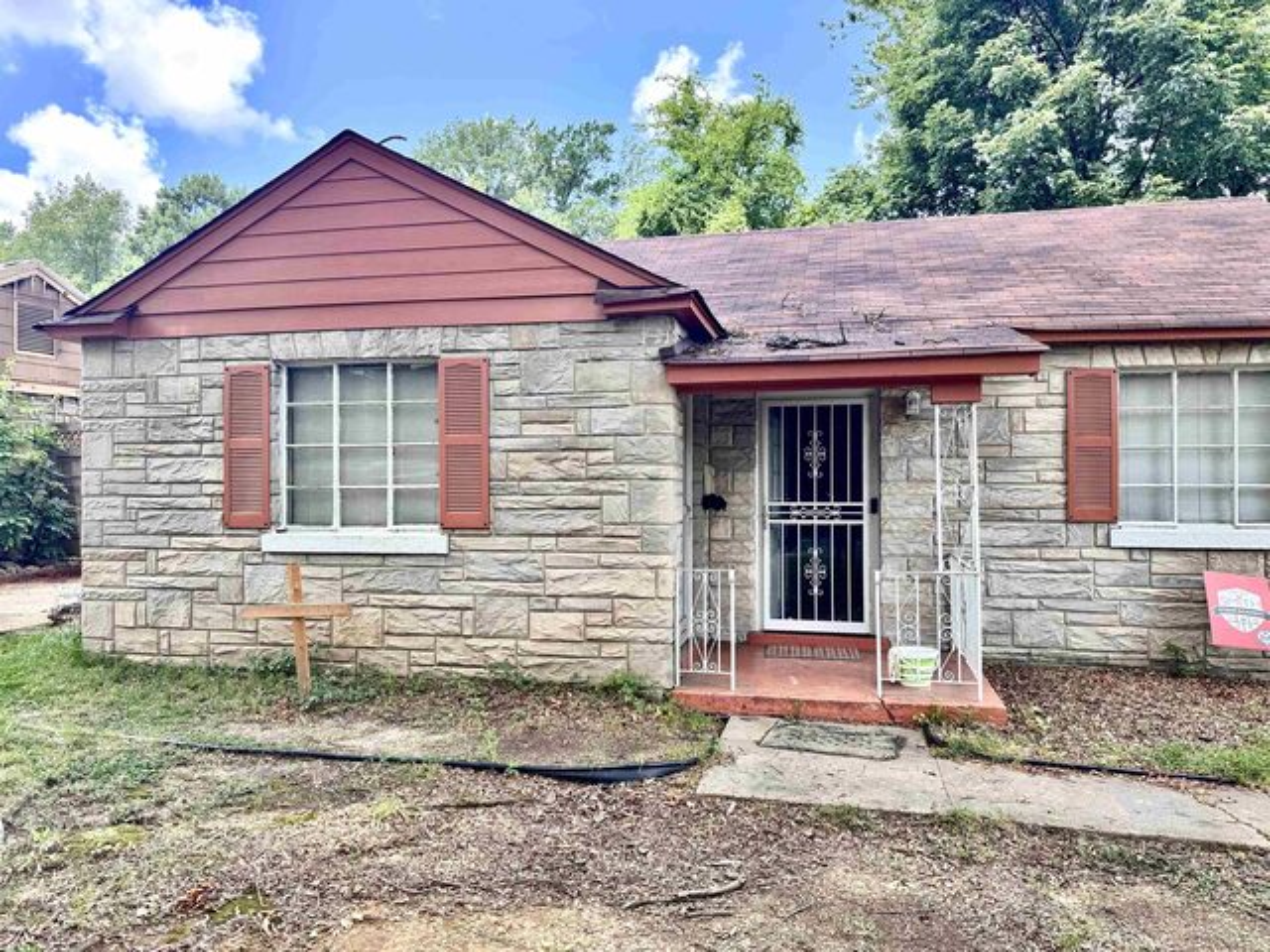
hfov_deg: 71.6
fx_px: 881
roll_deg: +0.6
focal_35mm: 24
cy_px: 476
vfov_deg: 56.8
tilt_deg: +1.0
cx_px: 635
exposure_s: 1/404
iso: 80
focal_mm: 6.76
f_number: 1.78
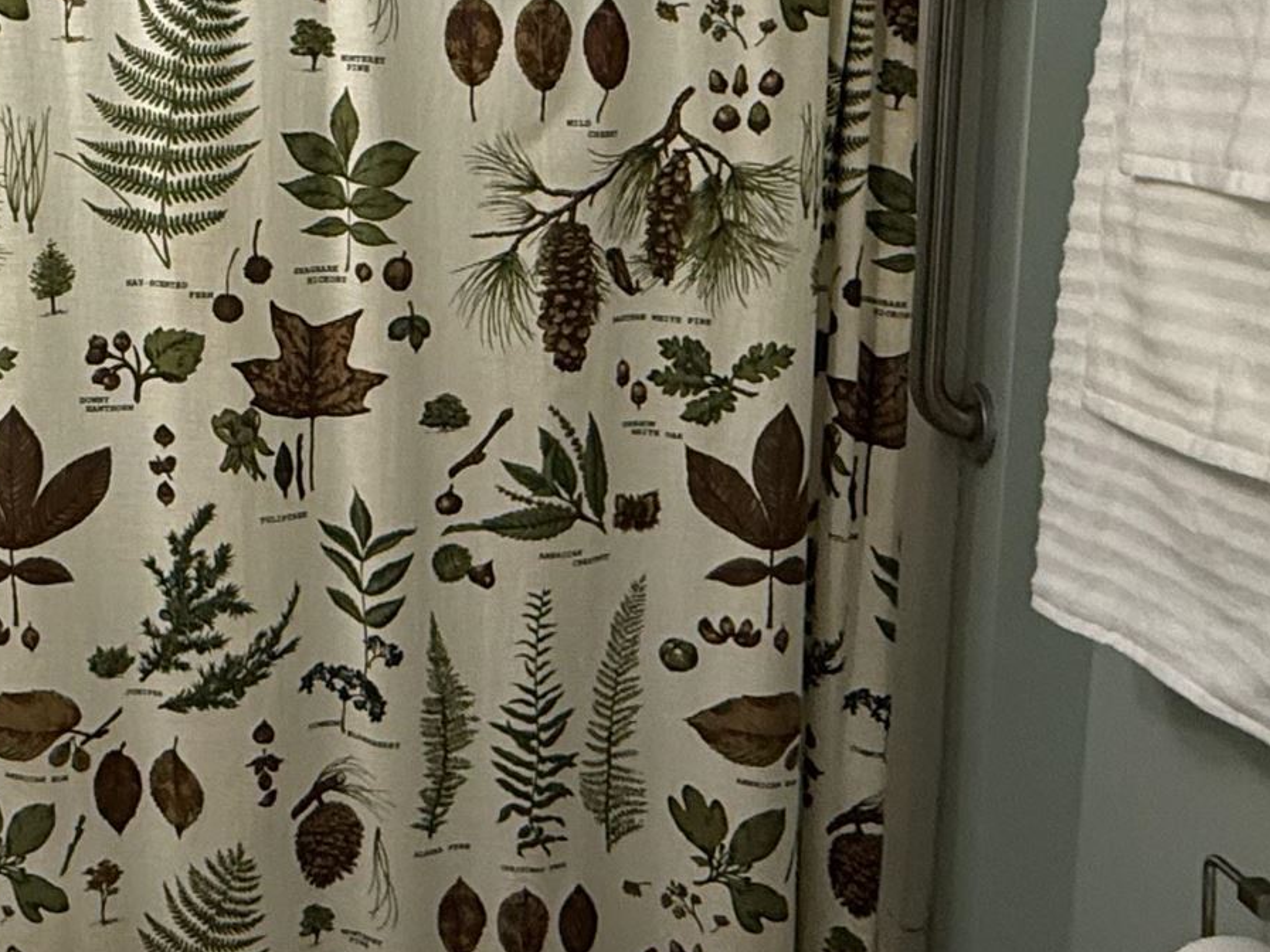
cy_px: 354
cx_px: 118
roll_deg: +2.6
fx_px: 1761
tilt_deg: -11.5
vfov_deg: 30.1
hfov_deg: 37.0
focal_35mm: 48
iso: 250
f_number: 2.2
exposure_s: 1/60
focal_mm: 2.22
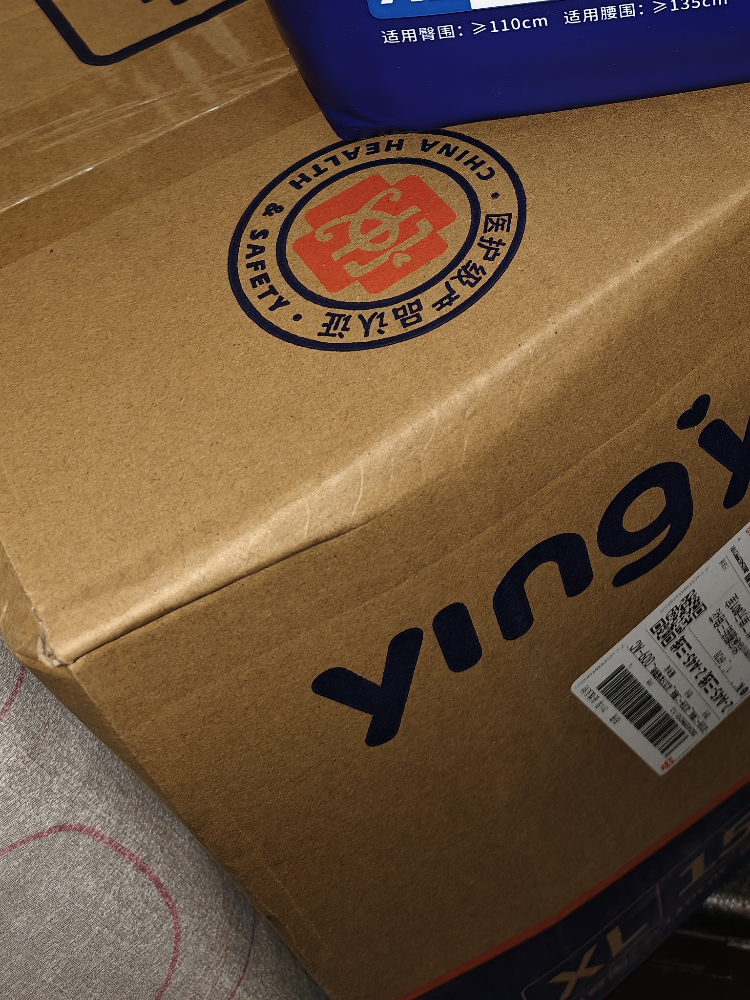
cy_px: 52
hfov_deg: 30.3
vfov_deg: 37.7
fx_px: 1329
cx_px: 654
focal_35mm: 46
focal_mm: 5.56
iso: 126
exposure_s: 1/33.3
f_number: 1.88
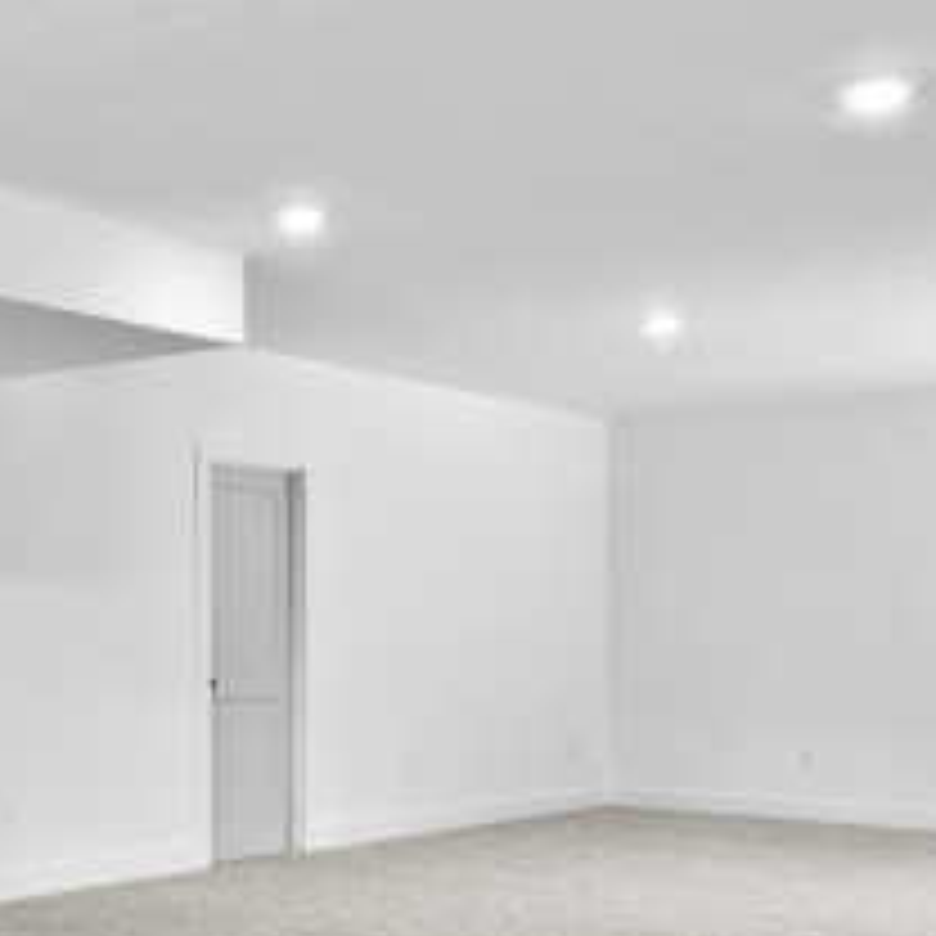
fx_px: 1591
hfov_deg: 30.0
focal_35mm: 52
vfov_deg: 31.8
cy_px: 760
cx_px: -52
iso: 400
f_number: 11
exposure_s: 1/2.5
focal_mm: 17
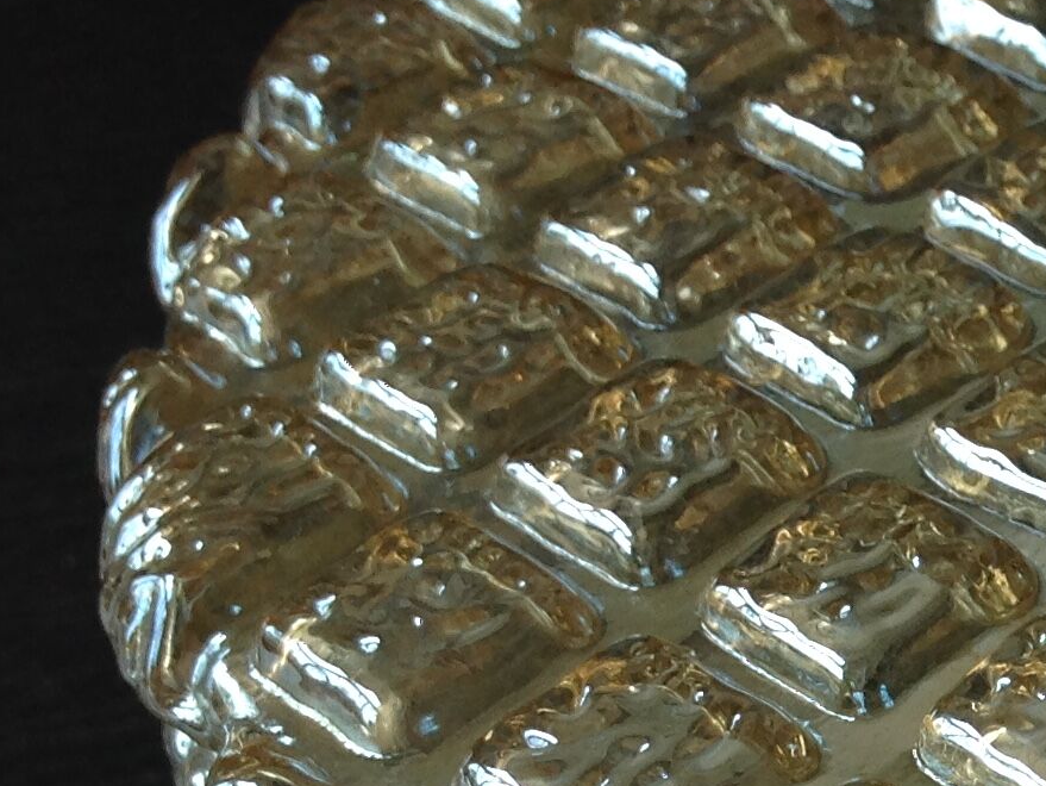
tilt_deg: -44.6
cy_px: 716
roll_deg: +0.3
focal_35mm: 103
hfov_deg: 17.6
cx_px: 1455
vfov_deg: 14.2
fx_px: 3114
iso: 64
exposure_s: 1/60
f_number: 2.4
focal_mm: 4.28
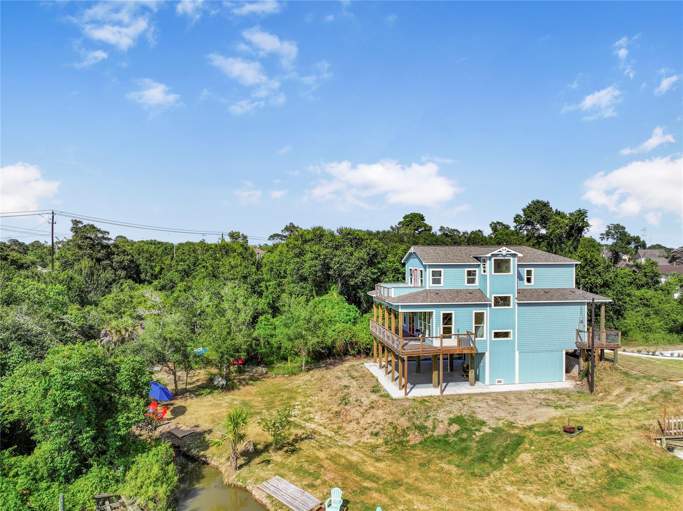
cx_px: 342
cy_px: 256
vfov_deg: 56.8
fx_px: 473
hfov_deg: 71.6
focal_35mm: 24
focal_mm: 12.29
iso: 100
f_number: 4
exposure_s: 1/60
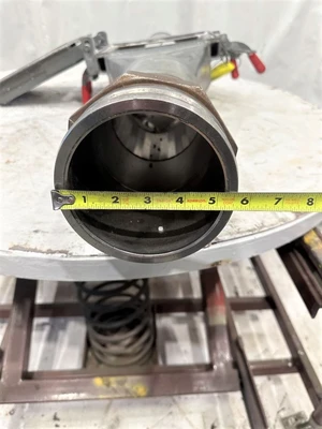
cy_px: 214
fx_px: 298
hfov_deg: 56.8
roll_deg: -2.9
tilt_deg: -36.0
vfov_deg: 71.6
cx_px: 161
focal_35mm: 24
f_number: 1.78
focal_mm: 6.86
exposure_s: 1/120
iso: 200
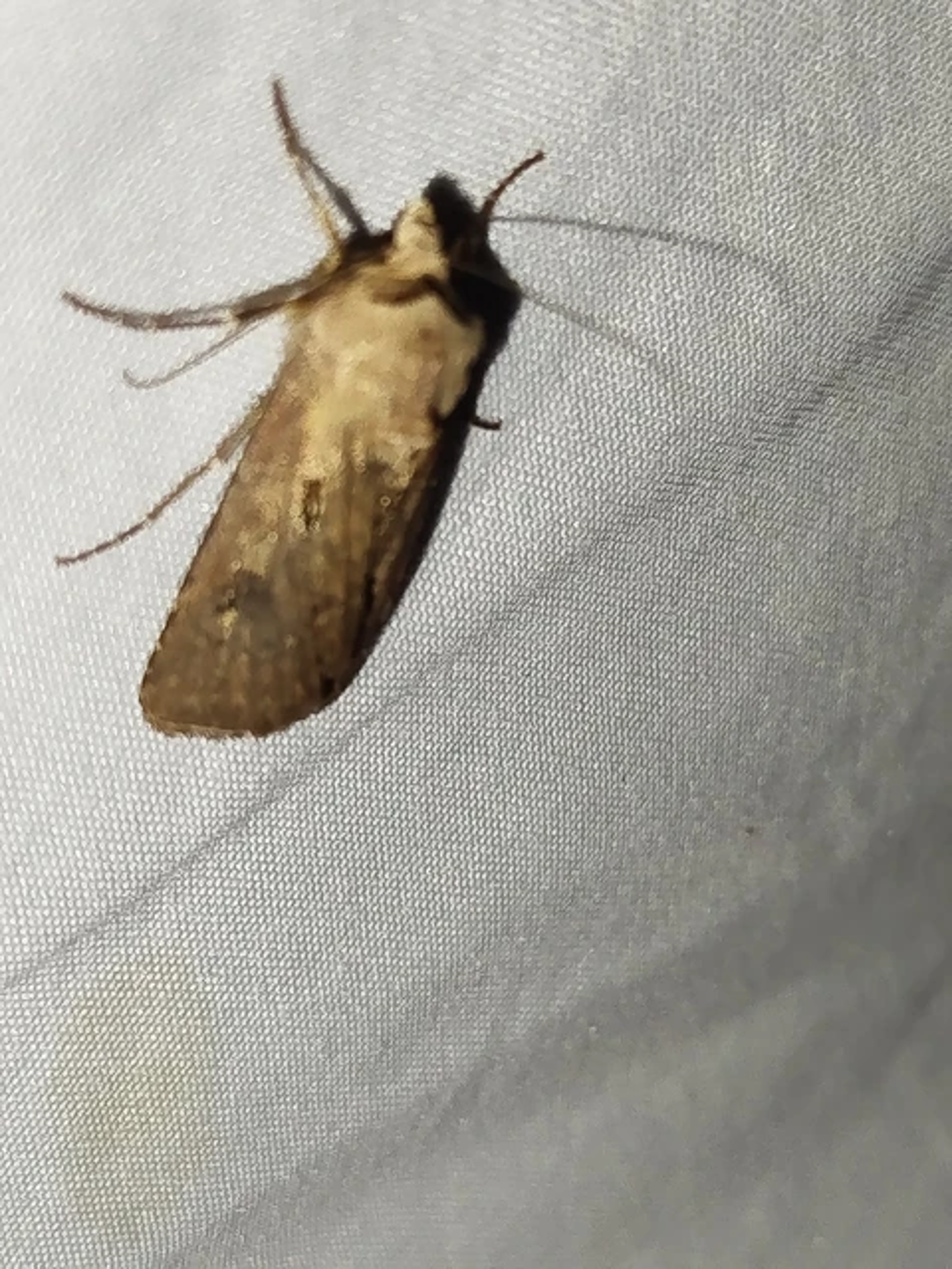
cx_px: 476
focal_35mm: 72
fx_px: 2640
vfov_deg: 27.0
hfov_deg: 20.4
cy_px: 634
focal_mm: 5.31
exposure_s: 1/50
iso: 100
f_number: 1.7
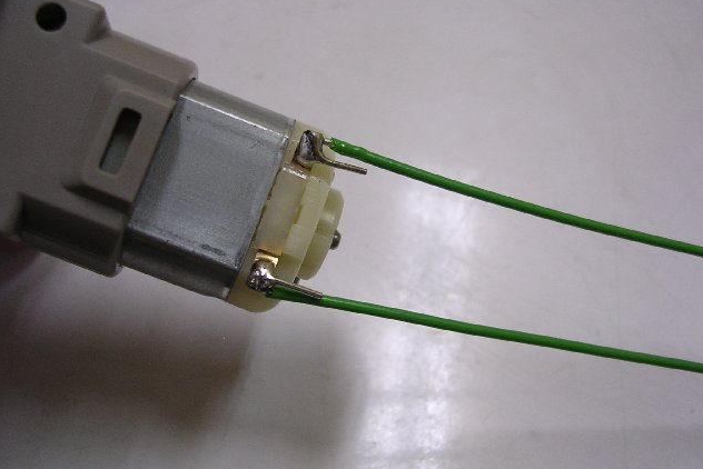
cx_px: 355
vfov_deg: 33.4
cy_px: 237
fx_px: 781
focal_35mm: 40
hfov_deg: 48.4
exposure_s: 1/18.9
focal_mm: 5.8
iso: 100
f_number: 2.8
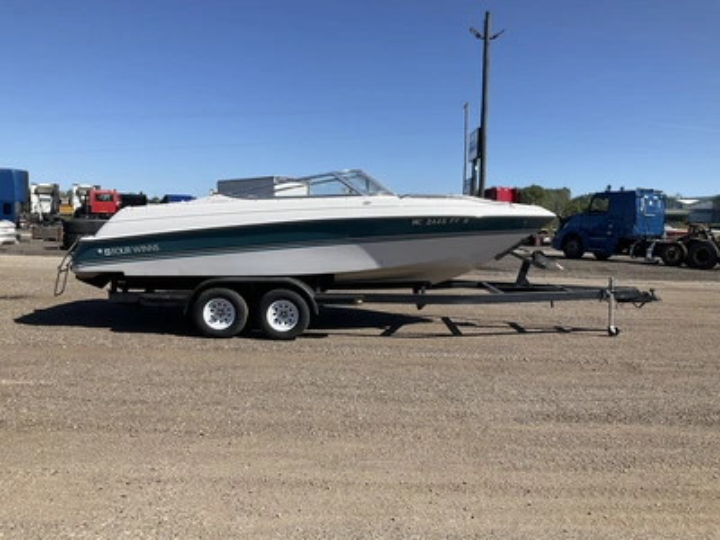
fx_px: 603
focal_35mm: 29
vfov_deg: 48.2
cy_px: 270
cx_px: 360
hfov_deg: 61.7
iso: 25
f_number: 1.8
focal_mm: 3
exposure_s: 1/2320
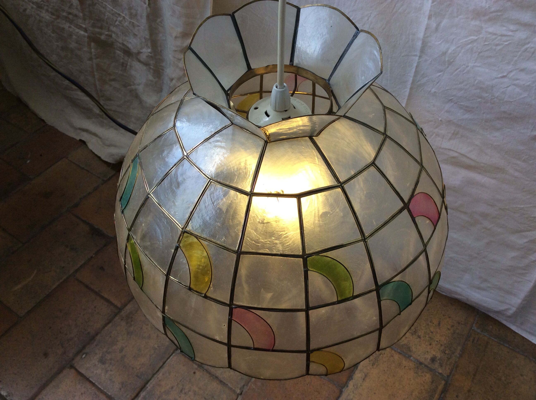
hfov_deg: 56.9
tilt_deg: -49.1
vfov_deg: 44.1
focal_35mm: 32
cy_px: 200
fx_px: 495
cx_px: 268
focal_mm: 3.3
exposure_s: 1/100
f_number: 2.4
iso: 40
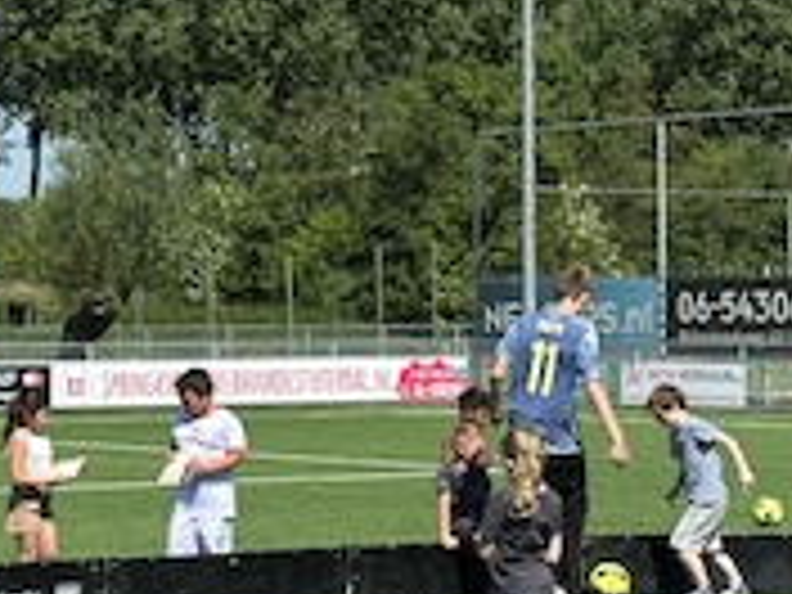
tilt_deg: -0.9
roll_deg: +2.6
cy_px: 315
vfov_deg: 10.8
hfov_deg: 14.4
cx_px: 270
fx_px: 3135
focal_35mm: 137
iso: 64
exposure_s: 1/3472
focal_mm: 6.86
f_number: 1.78
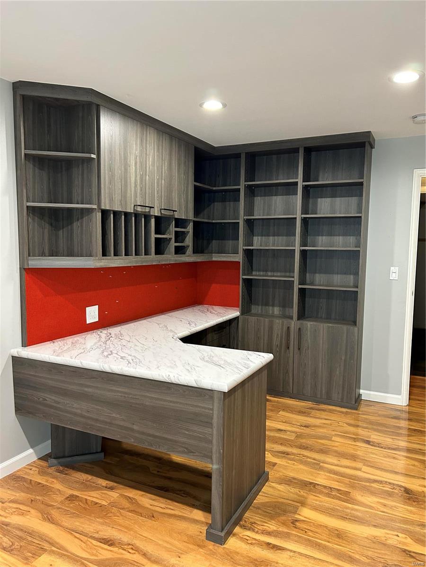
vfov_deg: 67.3
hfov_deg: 53.1
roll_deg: -0.5
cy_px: 284
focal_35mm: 26
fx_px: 427
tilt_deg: -5.6
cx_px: 213
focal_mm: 5.7
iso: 250
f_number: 1.5
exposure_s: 1/60
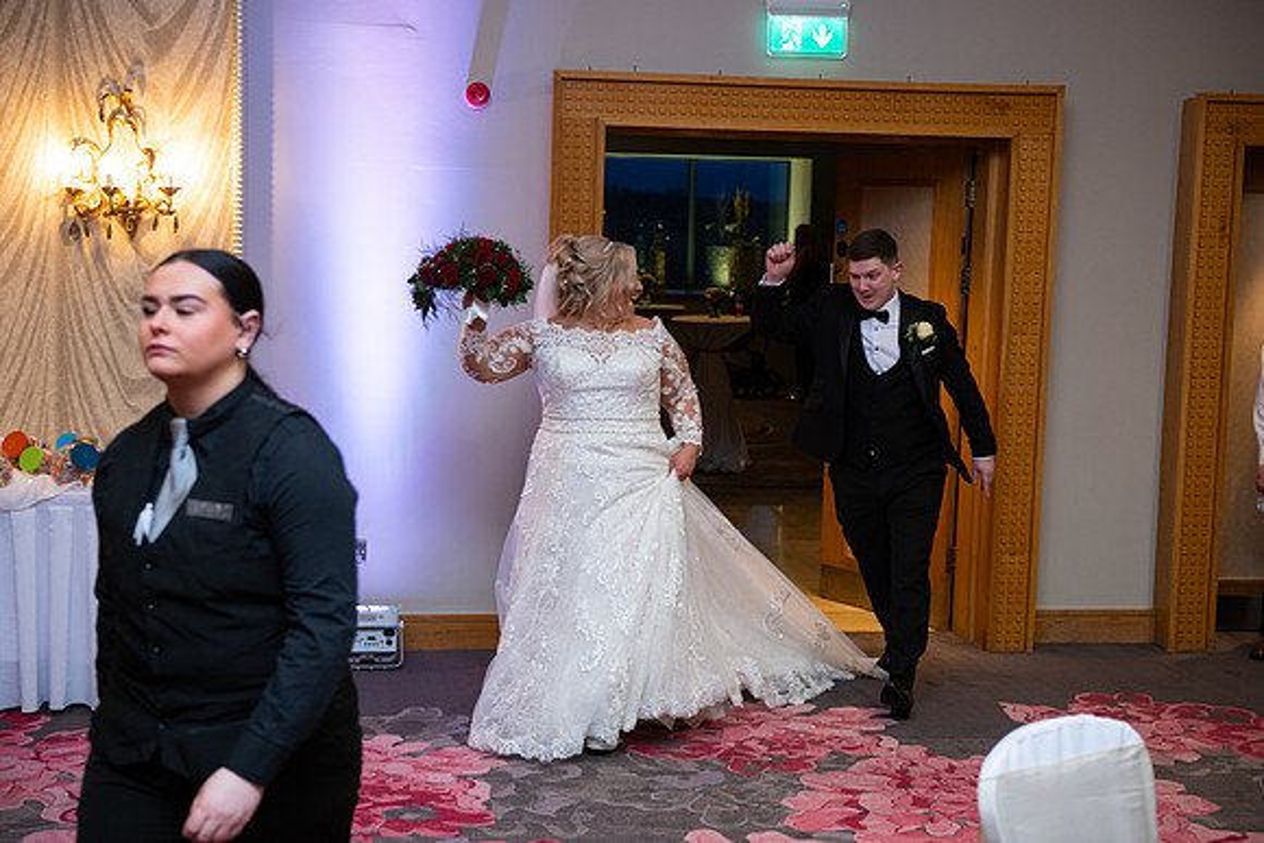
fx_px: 1826
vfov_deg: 26.0
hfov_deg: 38.2
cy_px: 422
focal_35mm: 52
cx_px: 632
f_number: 3.5
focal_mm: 52
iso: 800
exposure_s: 1/160
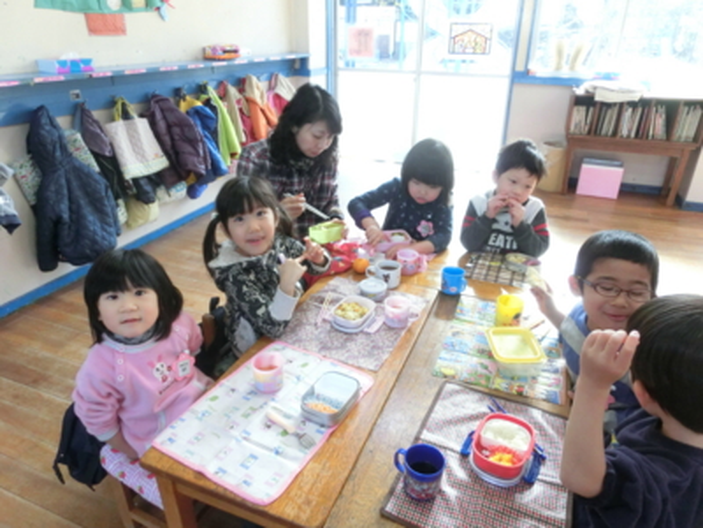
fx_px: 487
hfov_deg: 71.6
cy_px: 264
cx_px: 352
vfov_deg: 56.8
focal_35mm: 24
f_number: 3
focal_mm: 4.24
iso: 500
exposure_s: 1/250
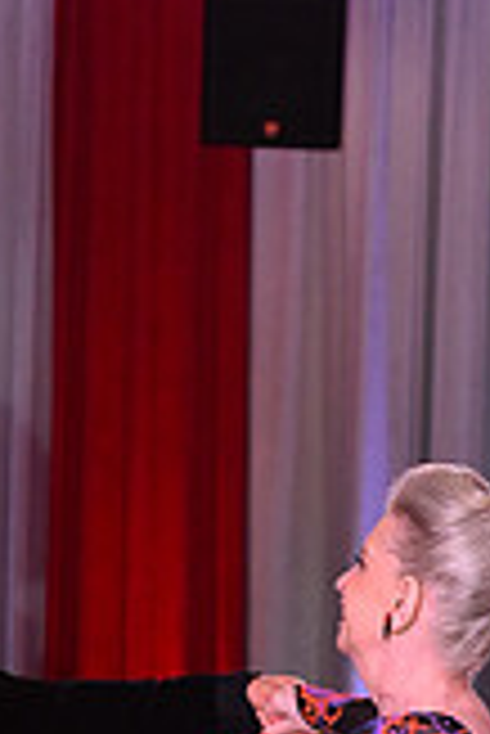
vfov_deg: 7.4
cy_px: 932
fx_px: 5643
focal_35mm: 277
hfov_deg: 5.0
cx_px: 164
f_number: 6.3
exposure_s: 1/320
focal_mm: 78
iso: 2500
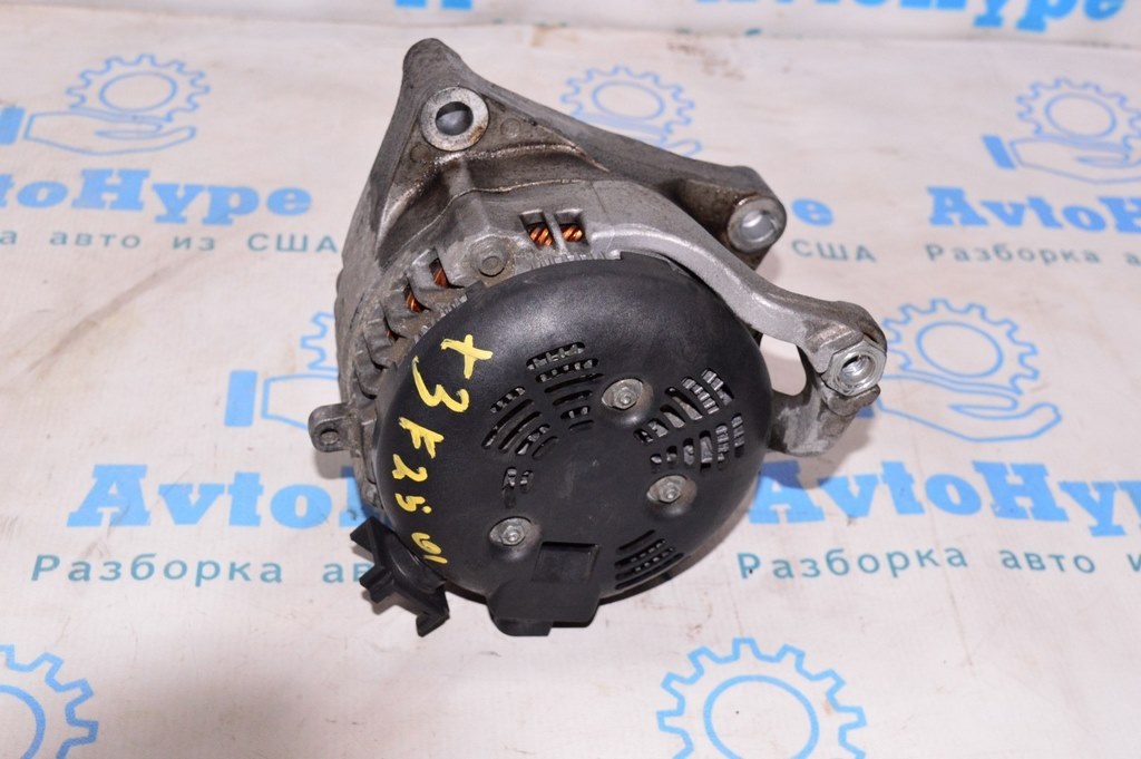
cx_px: 570
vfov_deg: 28.0
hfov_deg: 41.1
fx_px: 1520
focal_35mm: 48
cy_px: 380
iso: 1600
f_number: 8
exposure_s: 1/200
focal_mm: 32
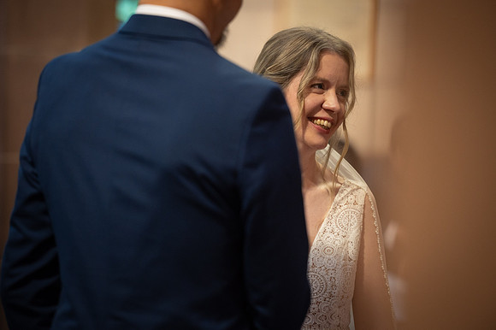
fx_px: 2616
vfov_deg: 7.2
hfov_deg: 10.8
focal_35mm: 190
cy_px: 165
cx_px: 248
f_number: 2.8
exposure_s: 1/125
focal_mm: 190
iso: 1600
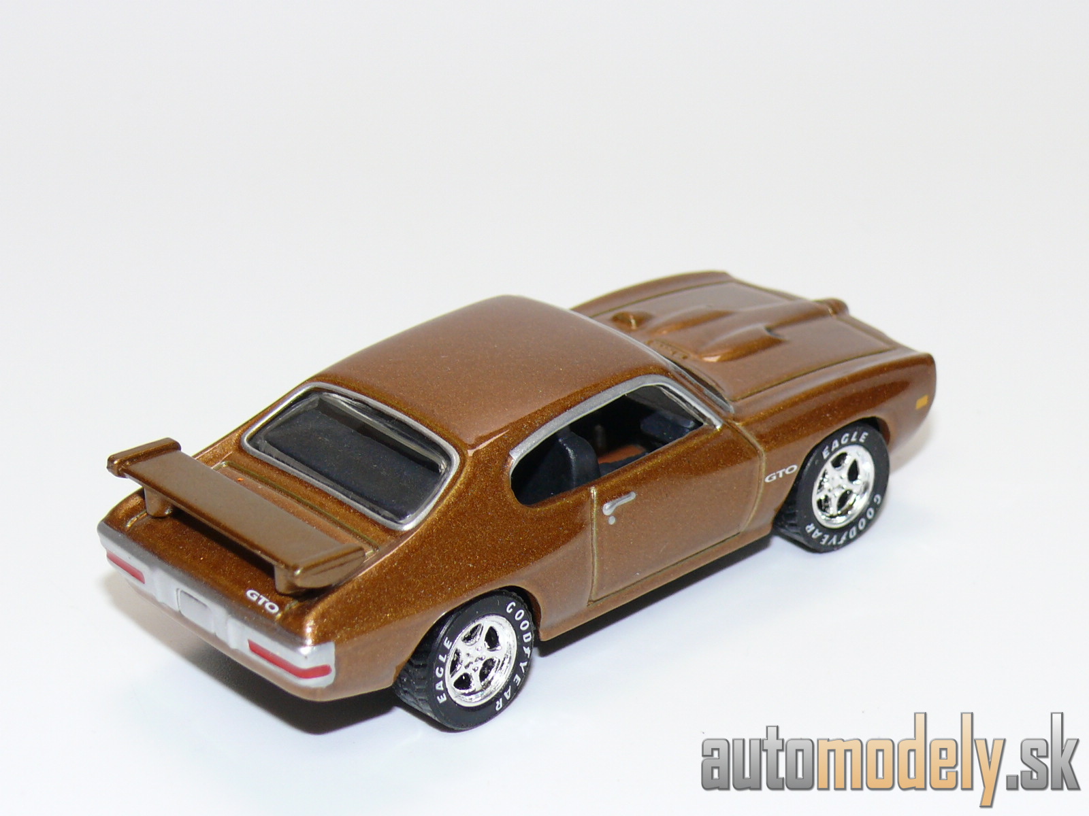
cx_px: 544
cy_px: 408
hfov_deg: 20.7
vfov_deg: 15.6
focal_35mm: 95
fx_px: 2989
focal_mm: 12.9
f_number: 4
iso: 100
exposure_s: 1/30
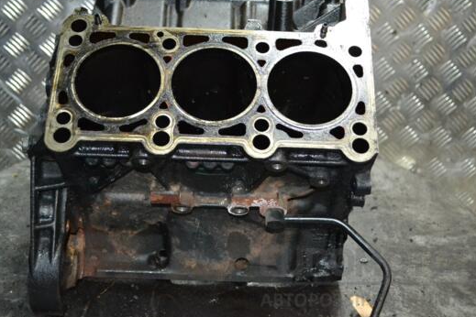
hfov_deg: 38.2
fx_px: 688
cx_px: 243
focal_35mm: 52
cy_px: 140
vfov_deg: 26.0
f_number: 4.5
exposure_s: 1/60
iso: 2800
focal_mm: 30
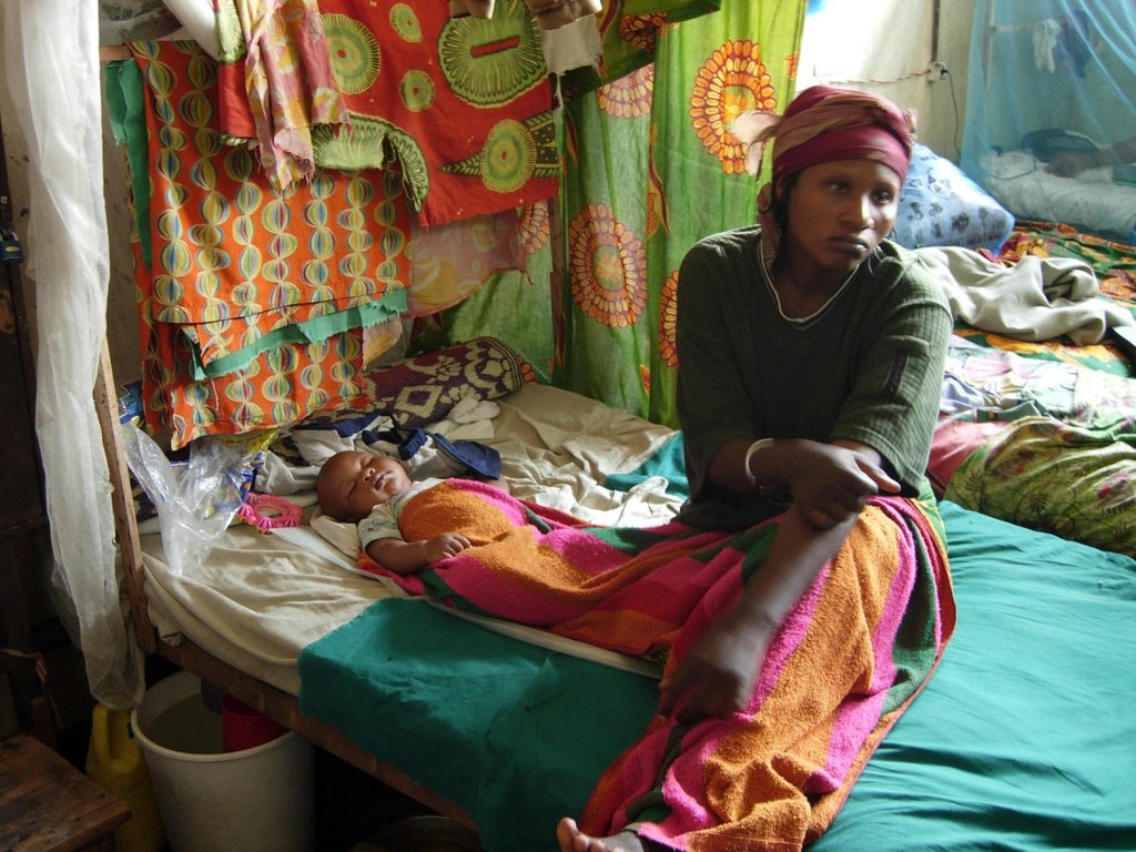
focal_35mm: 41
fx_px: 1346
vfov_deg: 35.1
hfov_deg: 45.8
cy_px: 426
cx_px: 568
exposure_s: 1/4
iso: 115
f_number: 2.9
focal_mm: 8.5
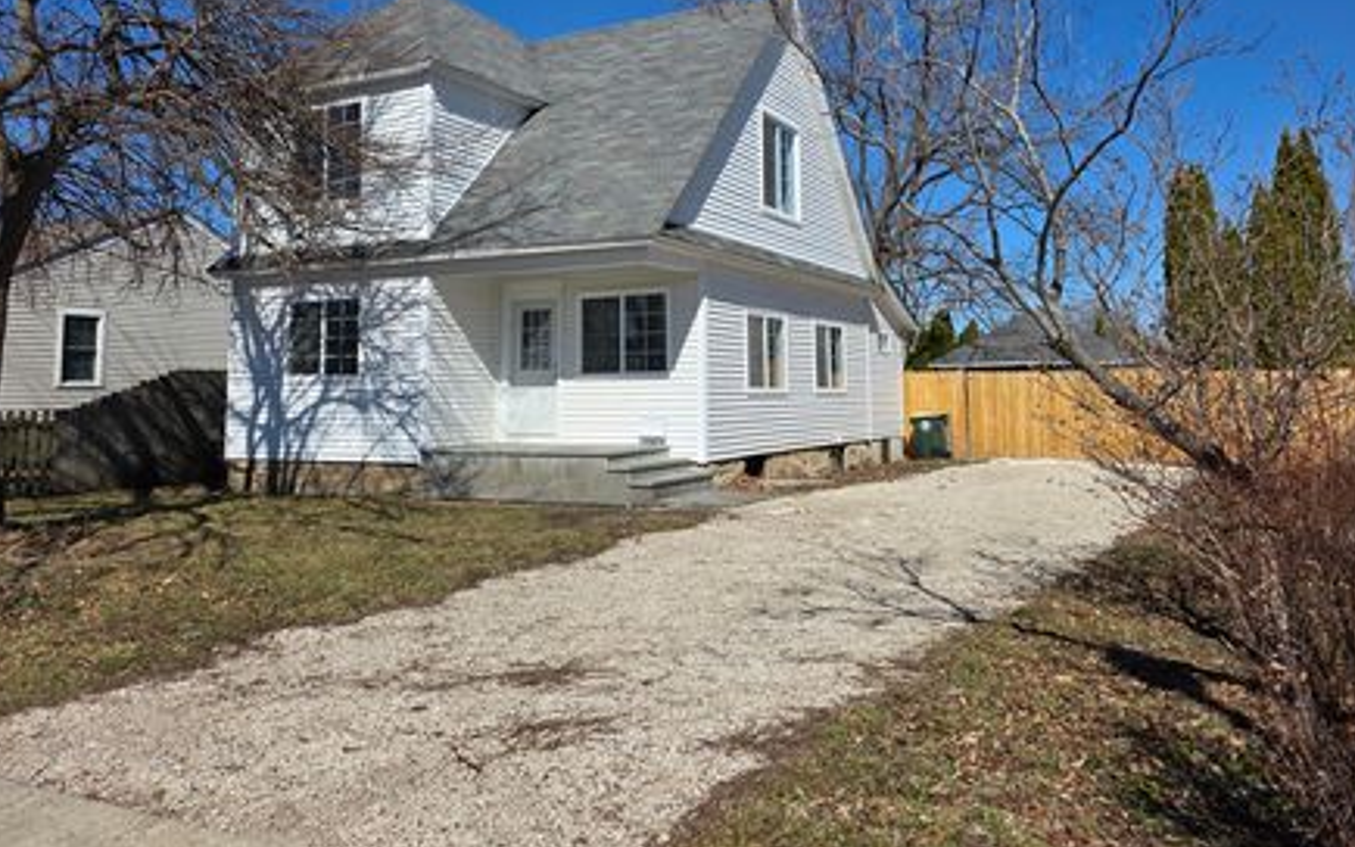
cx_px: 679
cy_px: 294
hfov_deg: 66.5
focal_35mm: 28
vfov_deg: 44.0
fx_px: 1034
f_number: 1.7
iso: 64
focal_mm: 6.3
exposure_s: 1/7944
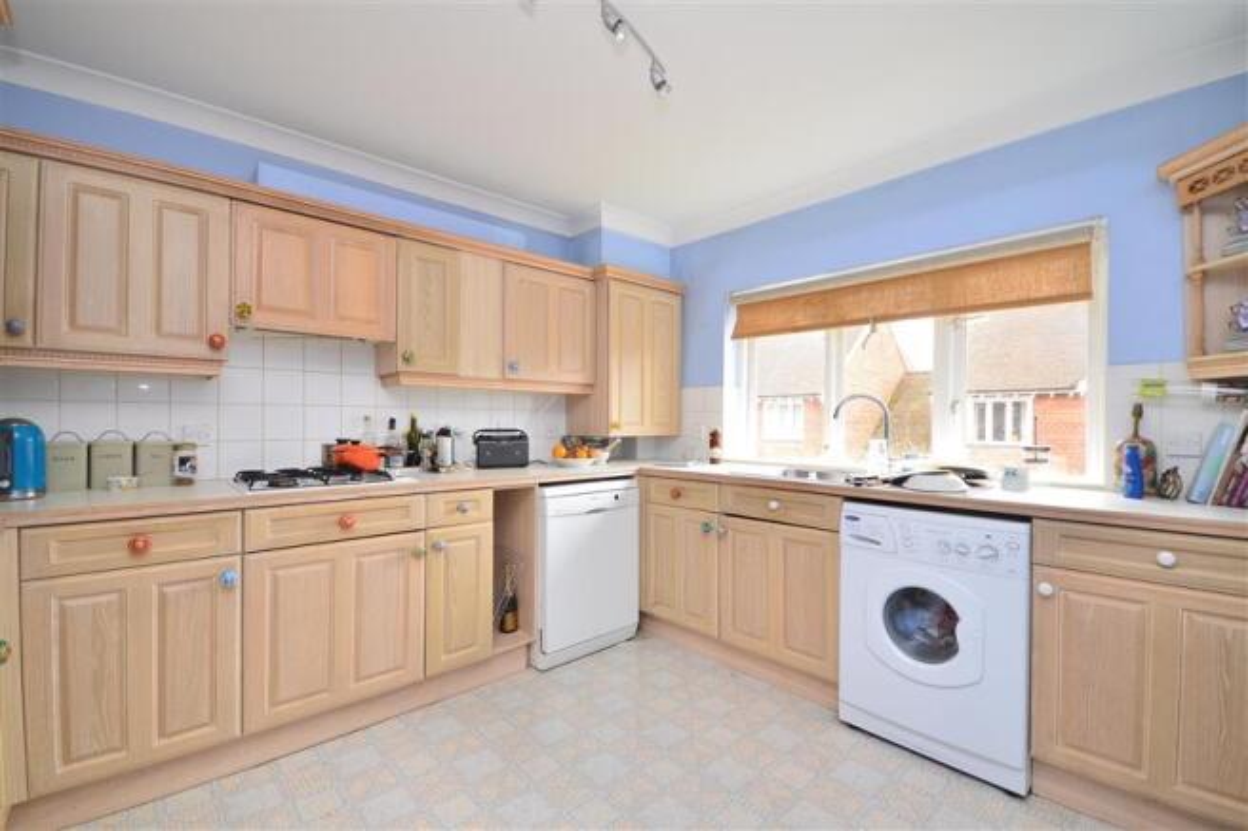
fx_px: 520
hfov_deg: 100.4
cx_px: 624
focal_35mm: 15
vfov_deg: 77.3
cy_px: 416
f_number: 5
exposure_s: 1/40
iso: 200
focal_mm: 10
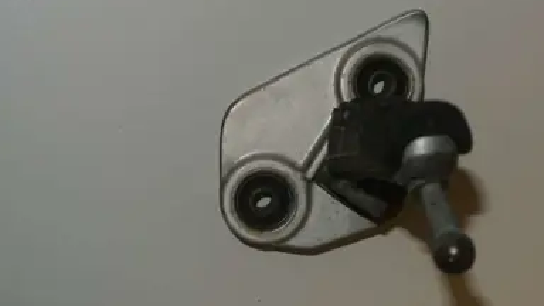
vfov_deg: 17.5
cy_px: 115
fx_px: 995
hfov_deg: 30.3
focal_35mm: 69
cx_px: 370
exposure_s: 1/60
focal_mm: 17.5
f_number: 4.5
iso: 200
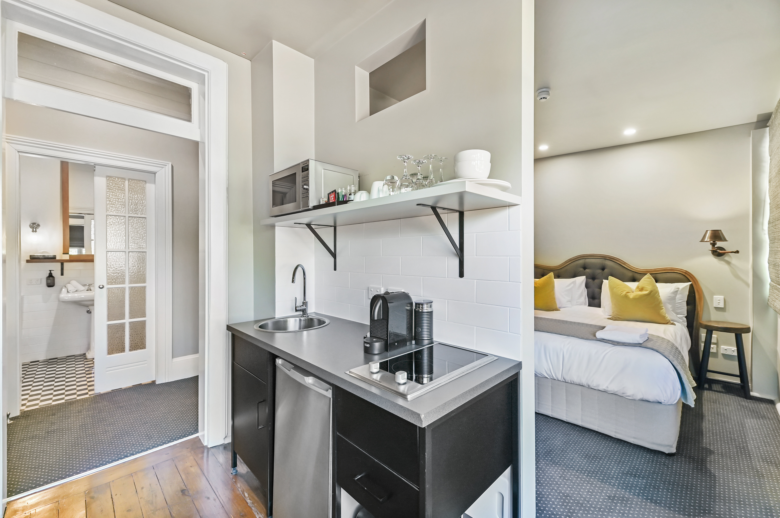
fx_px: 303
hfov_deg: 104.3
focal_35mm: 14
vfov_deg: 81.1
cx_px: 390
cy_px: 259
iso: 400
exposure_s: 1/50
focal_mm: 14
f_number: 8
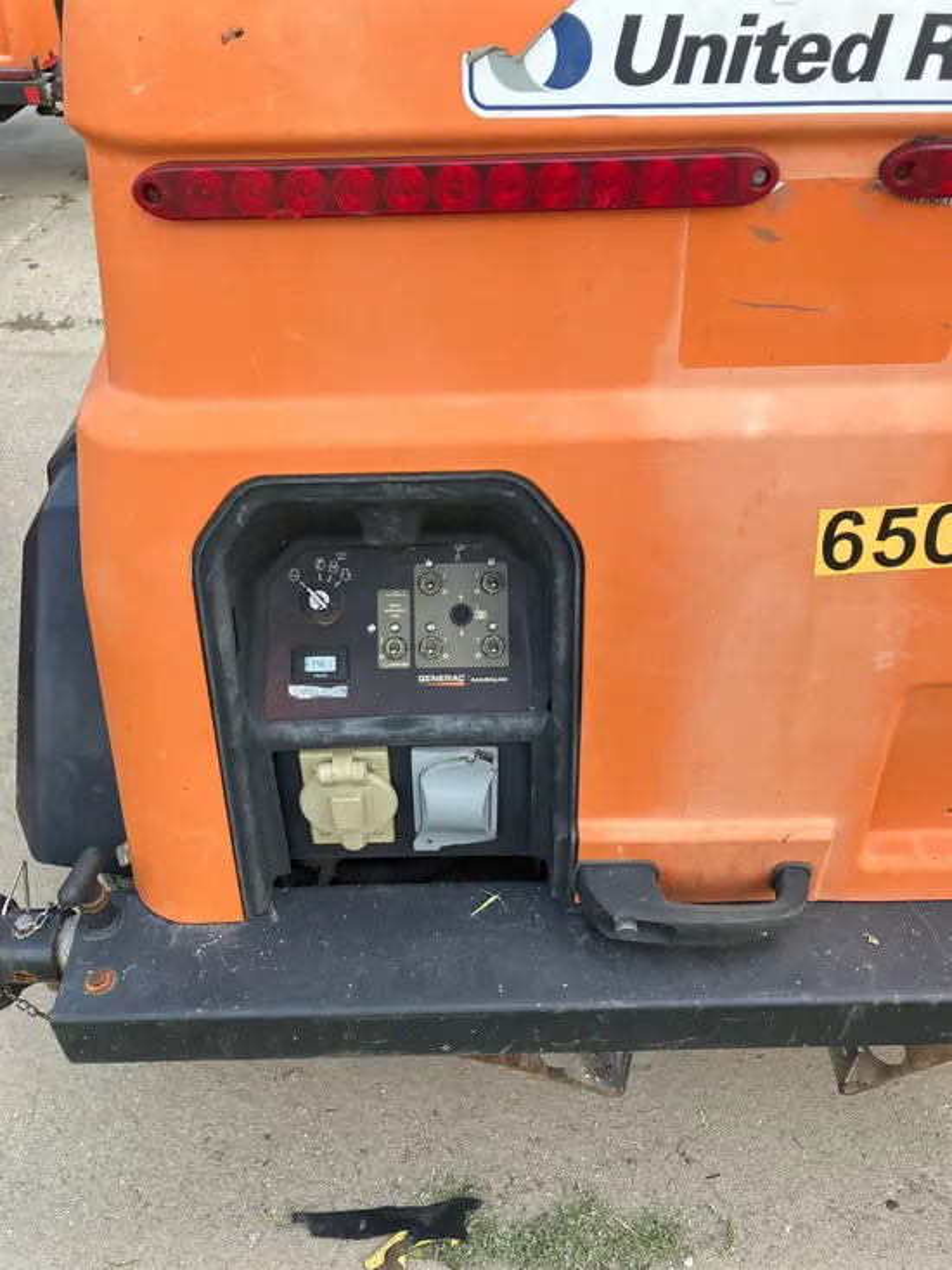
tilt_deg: -36.1
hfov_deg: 49.8
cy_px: 635
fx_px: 1026
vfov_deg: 63.4
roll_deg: +1.9
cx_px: 476
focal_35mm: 28
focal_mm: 3.99
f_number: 1.8
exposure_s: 1/458
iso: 32
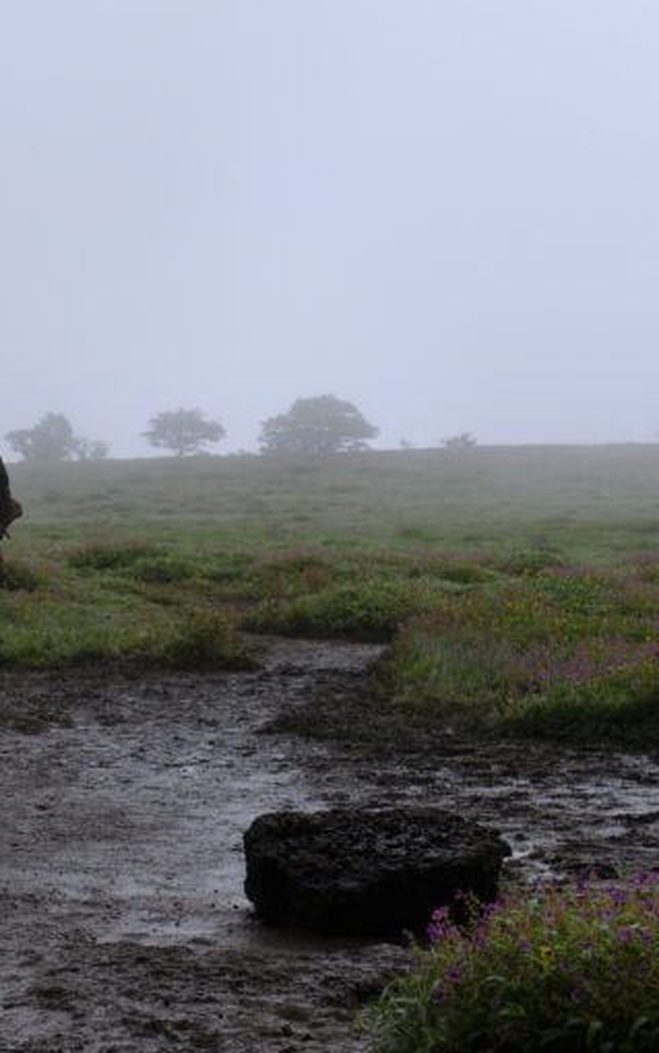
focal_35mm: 86
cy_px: 526
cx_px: 262
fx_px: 2470
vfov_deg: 24.1
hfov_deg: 15.2
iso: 320
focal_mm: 37
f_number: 9
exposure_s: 1/850
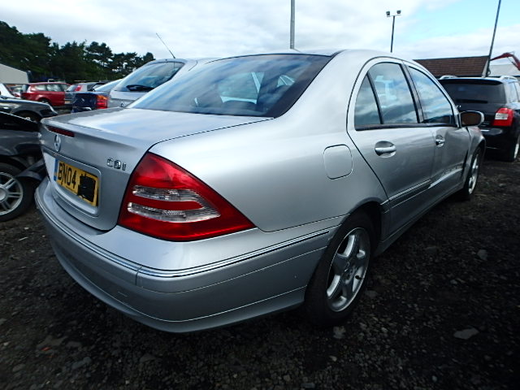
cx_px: 260
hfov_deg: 79.0
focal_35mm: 21
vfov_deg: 63.4
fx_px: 315
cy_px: 195
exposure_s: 1/640
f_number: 3.5
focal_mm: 3.7
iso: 125
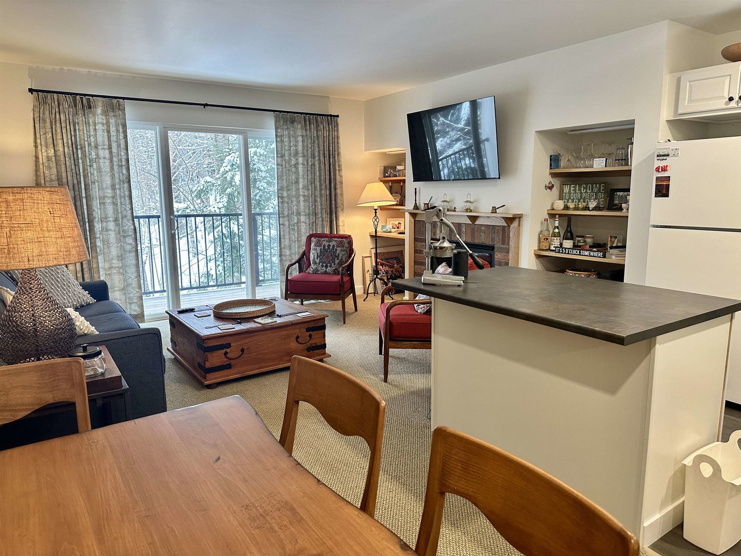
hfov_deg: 71.6
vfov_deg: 56.8
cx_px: 370
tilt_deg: -9.4
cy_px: 278
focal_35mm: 24
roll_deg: -0.1
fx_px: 514
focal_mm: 6.86
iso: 160
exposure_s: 1/60
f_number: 1.78
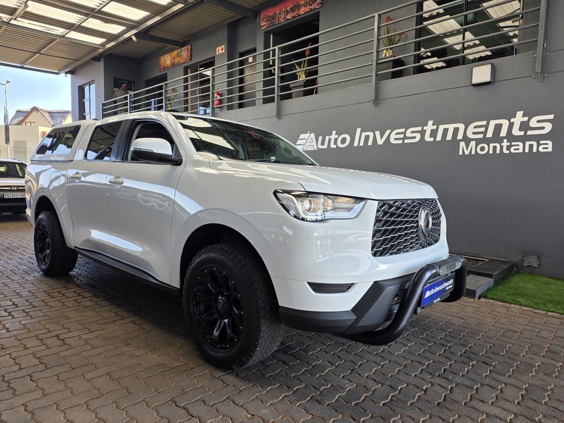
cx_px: 282
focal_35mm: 23
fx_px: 375
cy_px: 212
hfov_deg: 73.9
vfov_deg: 58.9
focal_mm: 6.25
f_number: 1.7
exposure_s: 1/79.9
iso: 16
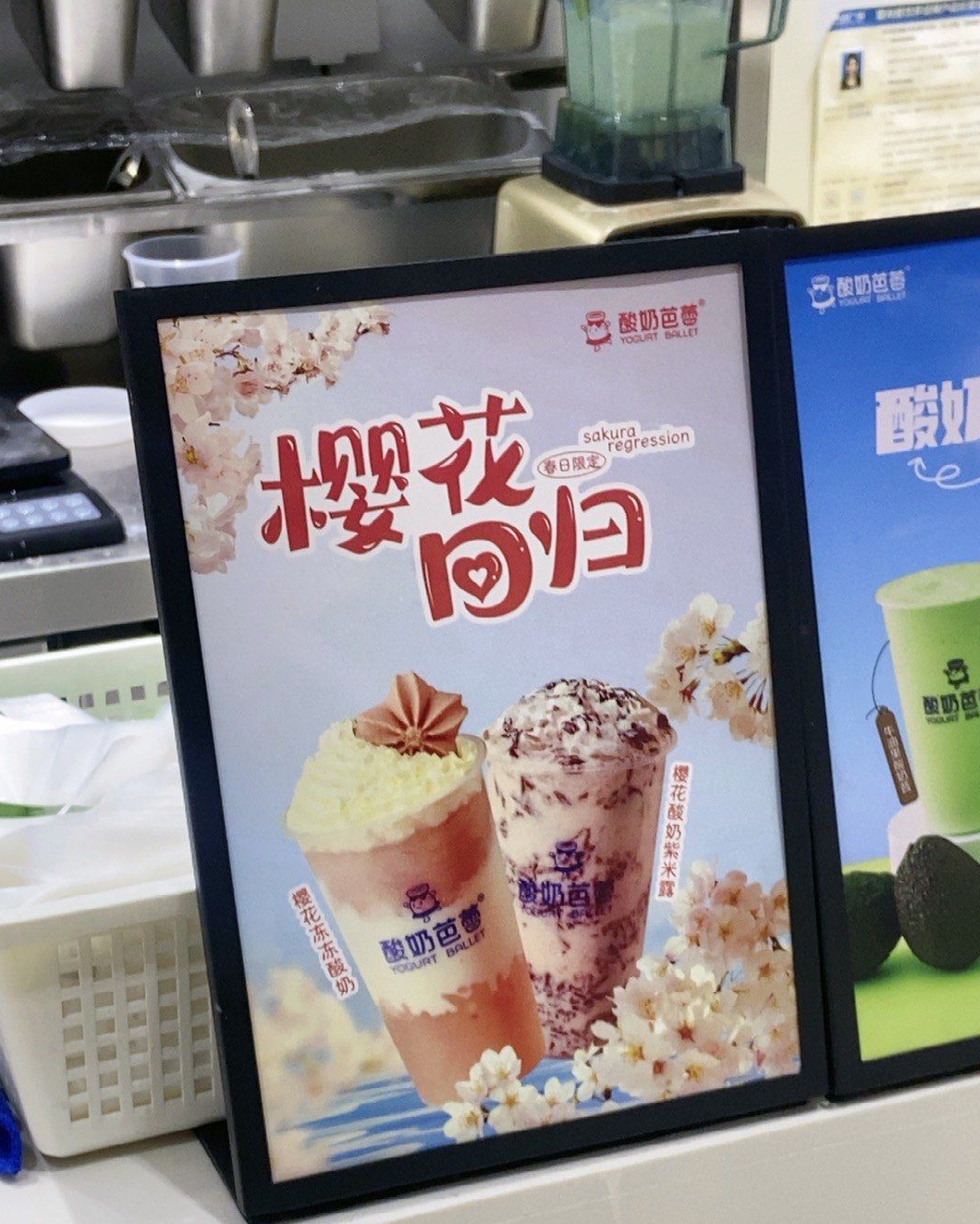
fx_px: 1884
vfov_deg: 36.0
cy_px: 638
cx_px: 489
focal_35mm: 52
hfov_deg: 29.2
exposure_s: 1/50
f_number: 1.8
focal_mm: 4.25
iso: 32
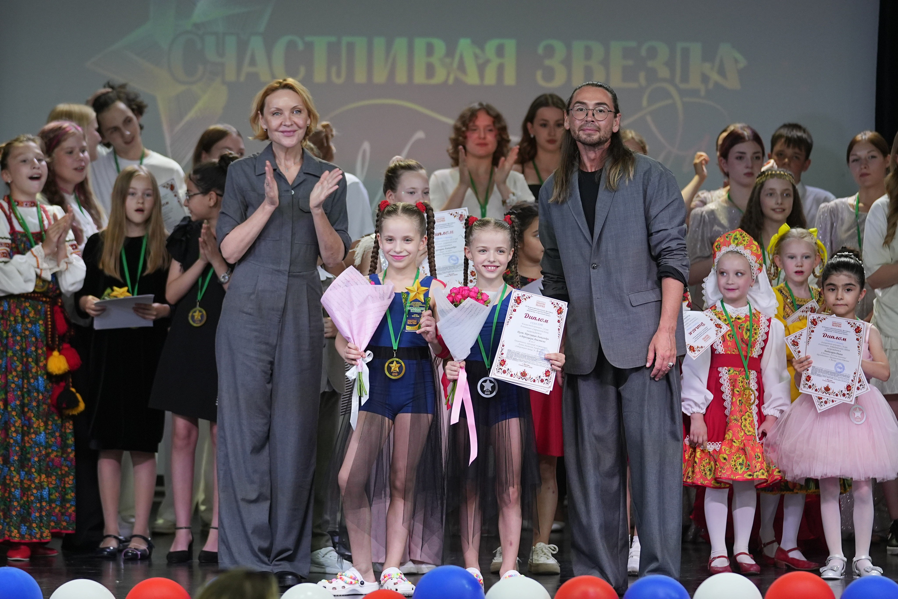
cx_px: 449
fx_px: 4665
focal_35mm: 187
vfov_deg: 7.3
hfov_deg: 11.0
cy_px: 300
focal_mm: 125
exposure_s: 1/250
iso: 1000
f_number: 2.8
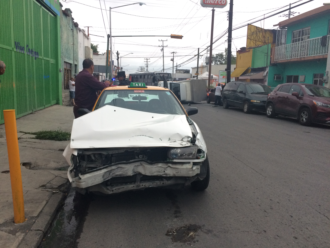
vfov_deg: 48.2
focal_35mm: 29
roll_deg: -3.2
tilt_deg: -9.9
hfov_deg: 61.7
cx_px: 165
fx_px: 276
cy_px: 124
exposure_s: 1/30
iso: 50
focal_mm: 4.15
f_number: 2.2
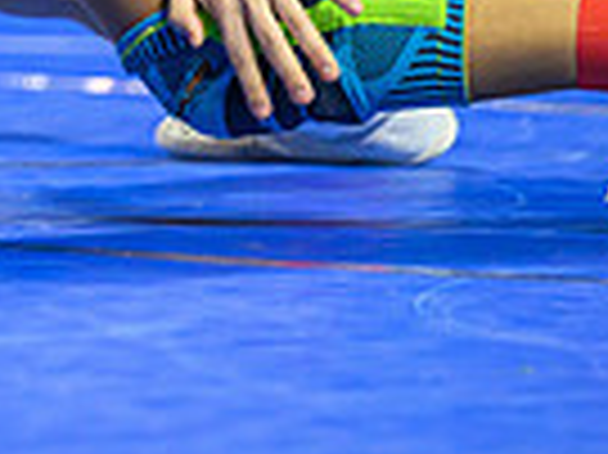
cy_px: -375
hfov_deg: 2.6
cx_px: -617
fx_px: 13091
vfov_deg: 2.0
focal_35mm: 746
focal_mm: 180
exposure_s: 1/800
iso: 2500
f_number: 2.8
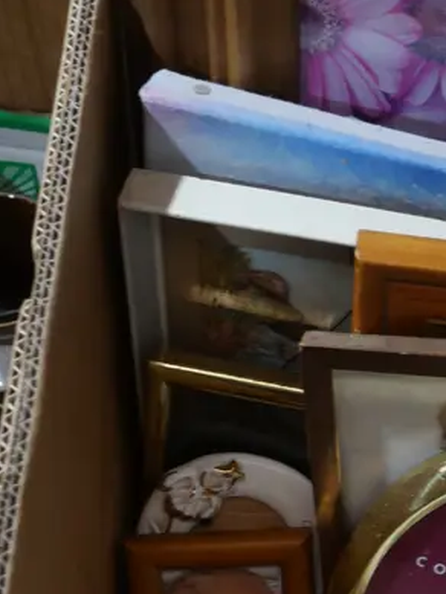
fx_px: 1356
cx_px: 538
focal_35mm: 79
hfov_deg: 17.8
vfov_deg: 23.6
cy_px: 608
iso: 500
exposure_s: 1/60
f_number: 3.6
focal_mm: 15
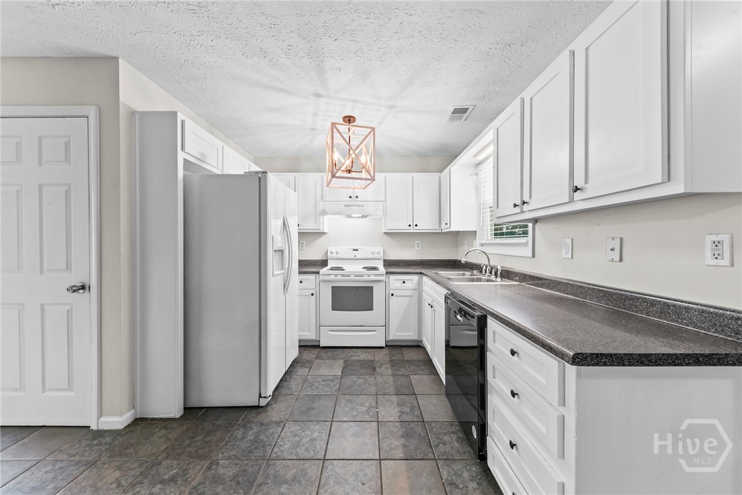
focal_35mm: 12
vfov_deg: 90.0
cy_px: 248
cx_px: 371
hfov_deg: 112.6
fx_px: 247
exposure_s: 1/2
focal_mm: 12
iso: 200
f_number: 11
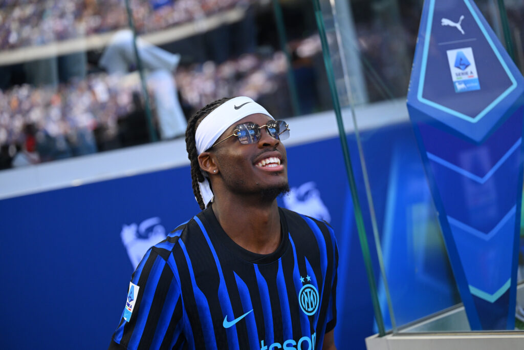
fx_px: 1135
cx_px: 262
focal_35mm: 78
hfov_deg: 26.0
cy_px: 175
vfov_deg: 17.5
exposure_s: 1/2500
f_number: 2.8
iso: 1250
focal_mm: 78
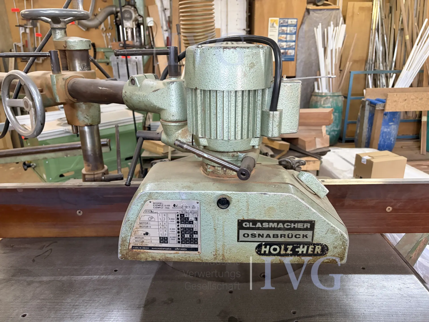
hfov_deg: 67.3
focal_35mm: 26
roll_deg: +1.4
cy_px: 161
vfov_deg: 53.1
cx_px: 214
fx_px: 322
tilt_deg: -19.0
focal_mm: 5.96
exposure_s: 1/50
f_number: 1.6
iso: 320
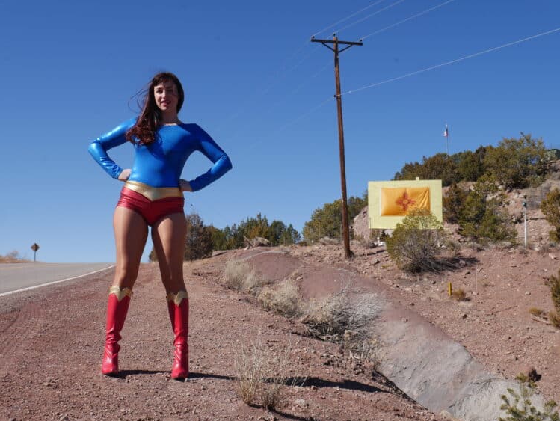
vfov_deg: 35.2
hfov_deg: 45.7
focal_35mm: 41
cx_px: 274
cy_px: 215
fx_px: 664
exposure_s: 1/500
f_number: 9
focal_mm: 20
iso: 200
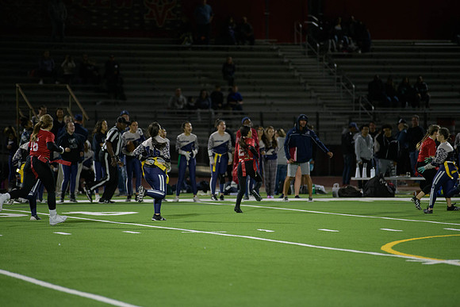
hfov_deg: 10.3
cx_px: 230
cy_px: 154
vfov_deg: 6.9
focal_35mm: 200
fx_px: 2556
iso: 2500
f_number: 2.8
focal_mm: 200
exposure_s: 1/640
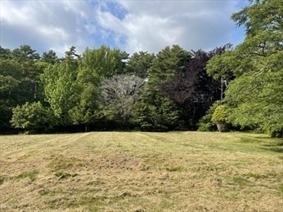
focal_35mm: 25
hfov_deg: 69.4
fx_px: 205
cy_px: 106
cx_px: 142
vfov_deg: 54.9
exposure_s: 1/2597
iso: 32
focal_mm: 5.1
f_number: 1.6
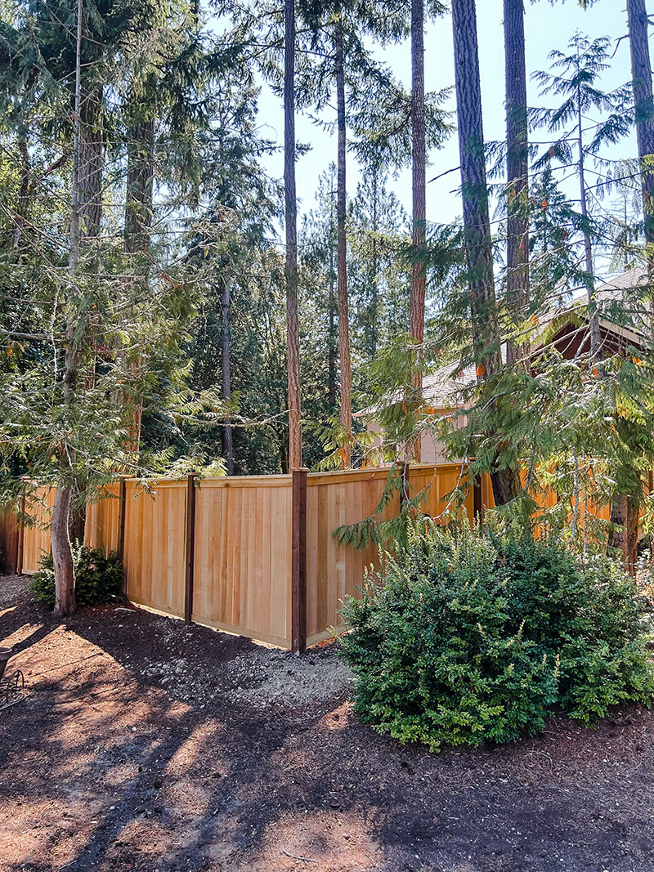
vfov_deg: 67.3
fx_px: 655
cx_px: 327
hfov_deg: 53.1
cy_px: 436
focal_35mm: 26
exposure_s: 1/400
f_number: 1.5
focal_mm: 5.7
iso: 50
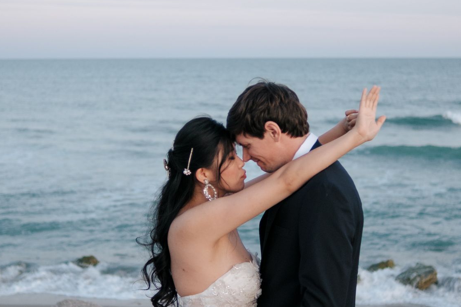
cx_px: 235
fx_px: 999
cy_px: 109
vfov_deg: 17.5
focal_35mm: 78
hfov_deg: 26.0
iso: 400
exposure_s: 1/1600
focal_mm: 23
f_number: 1.4
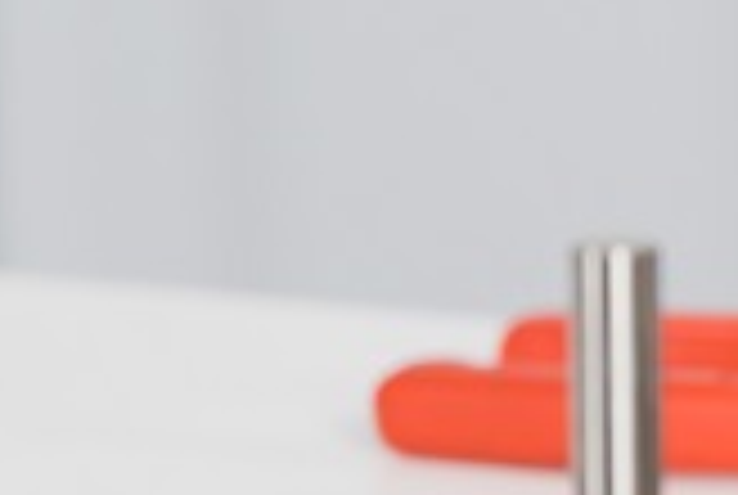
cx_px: 2632
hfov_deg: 1.9
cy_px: -711
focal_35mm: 1051
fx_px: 21584
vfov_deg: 1.3
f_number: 4
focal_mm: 135
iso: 160
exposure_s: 1/160
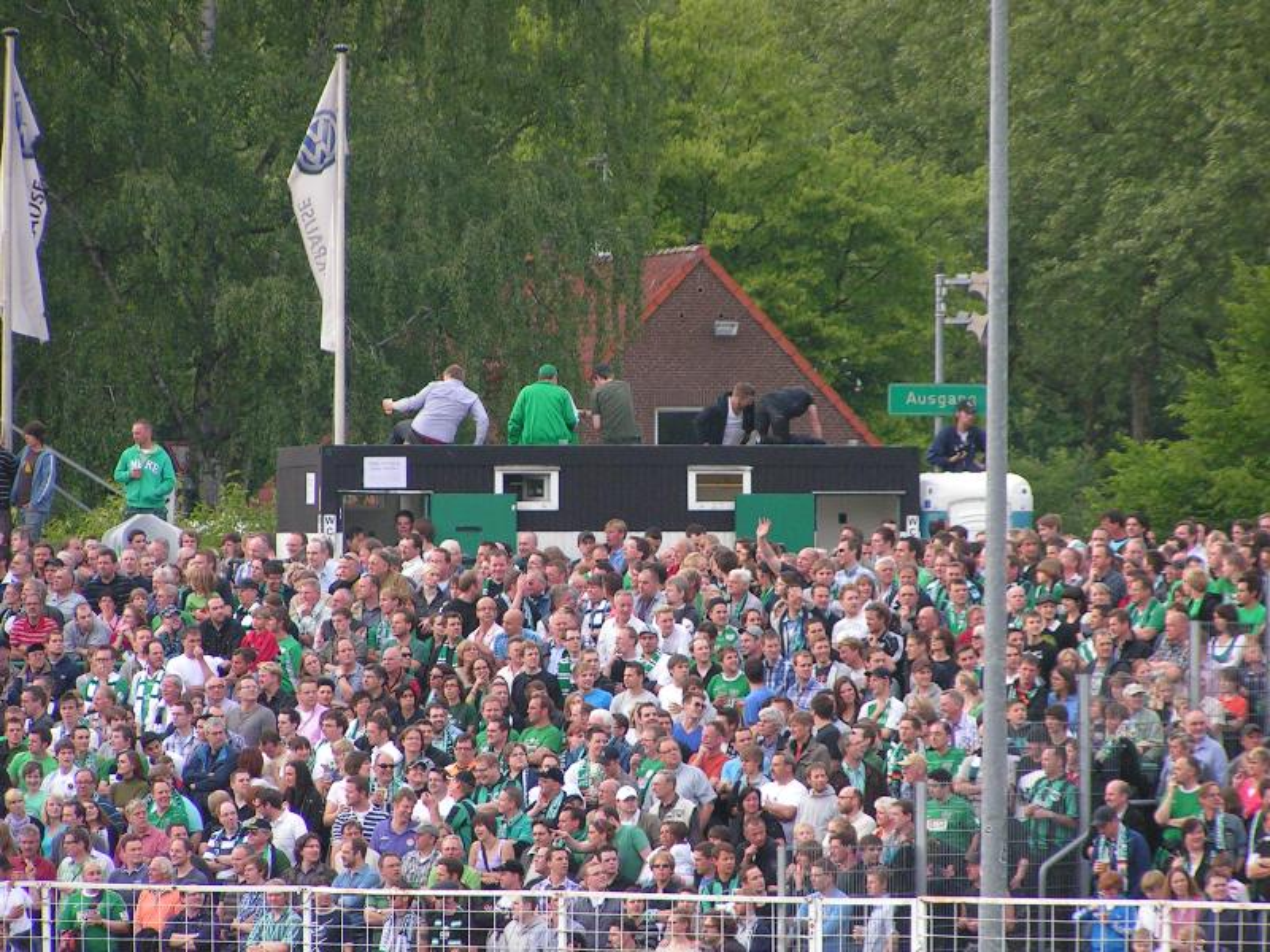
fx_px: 9943
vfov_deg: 5.5
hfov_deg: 7.3
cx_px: 635
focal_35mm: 271
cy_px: 476
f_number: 3.5
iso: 160
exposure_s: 1/400
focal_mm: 41.4
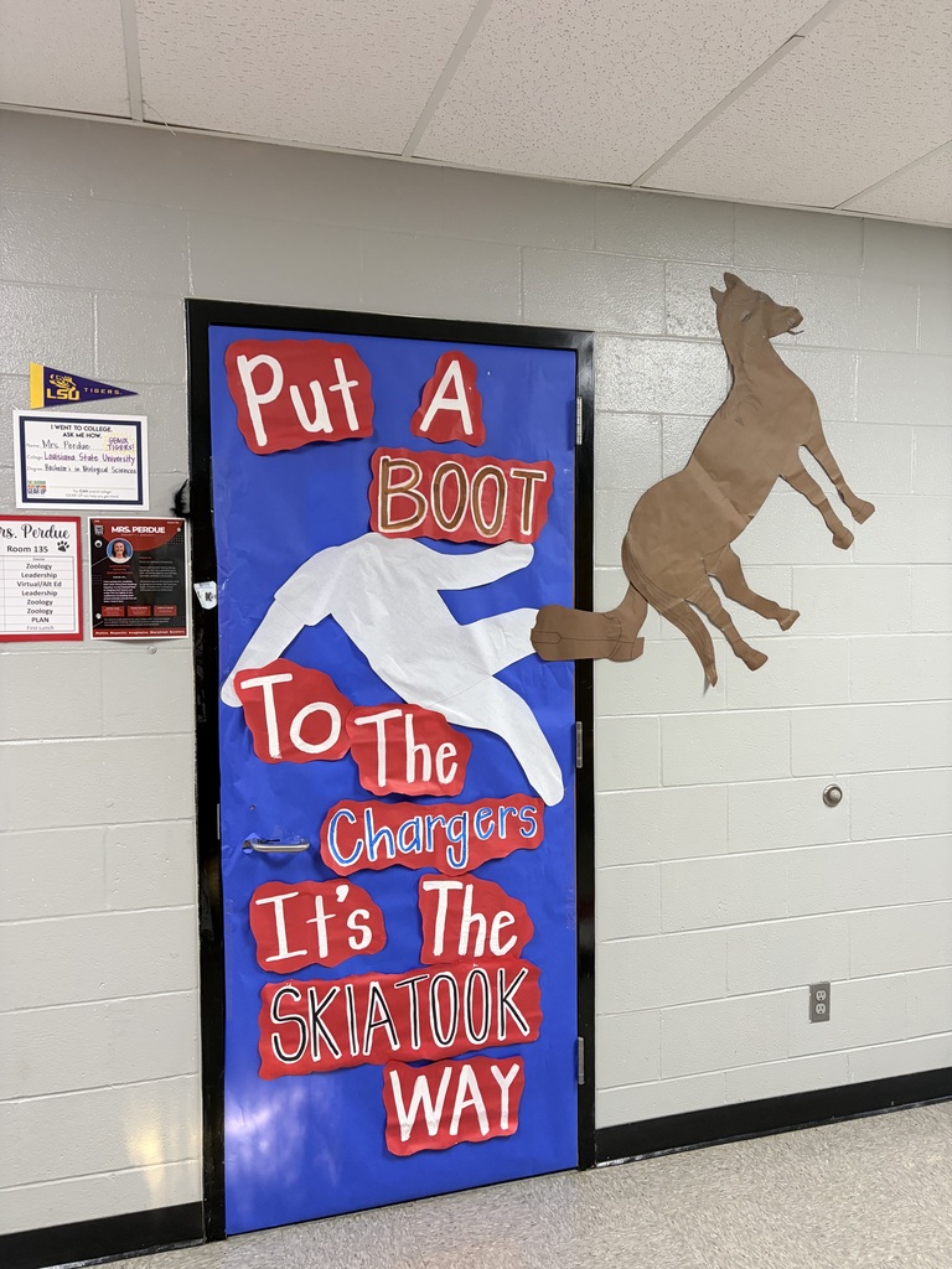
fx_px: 953
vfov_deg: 67.3
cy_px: 634
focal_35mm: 26
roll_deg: +0.0
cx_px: 476
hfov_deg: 53.1
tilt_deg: -1.9
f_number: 1.6
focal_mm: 5.96
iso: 250
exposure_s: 1/60
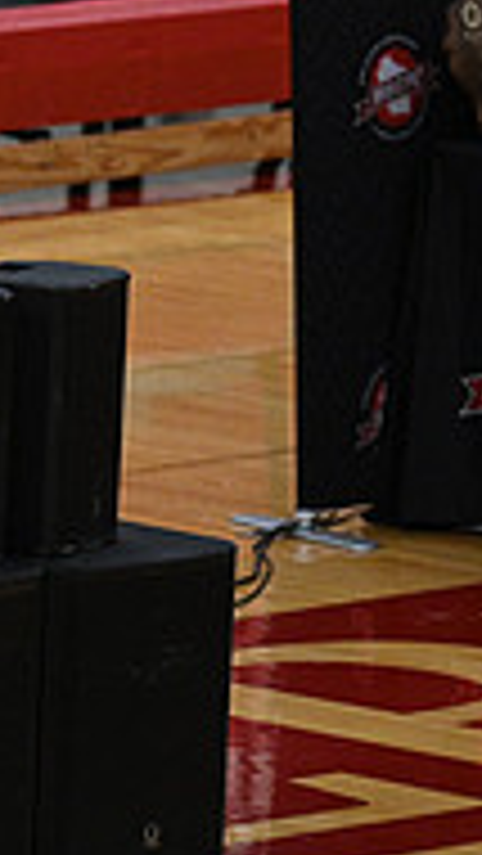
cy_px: 560
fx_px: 14529
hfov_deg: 1.9
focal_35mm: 640
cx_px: -802
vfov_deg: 3.4
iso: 4000
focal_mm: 200
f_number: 4
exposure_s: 1/400
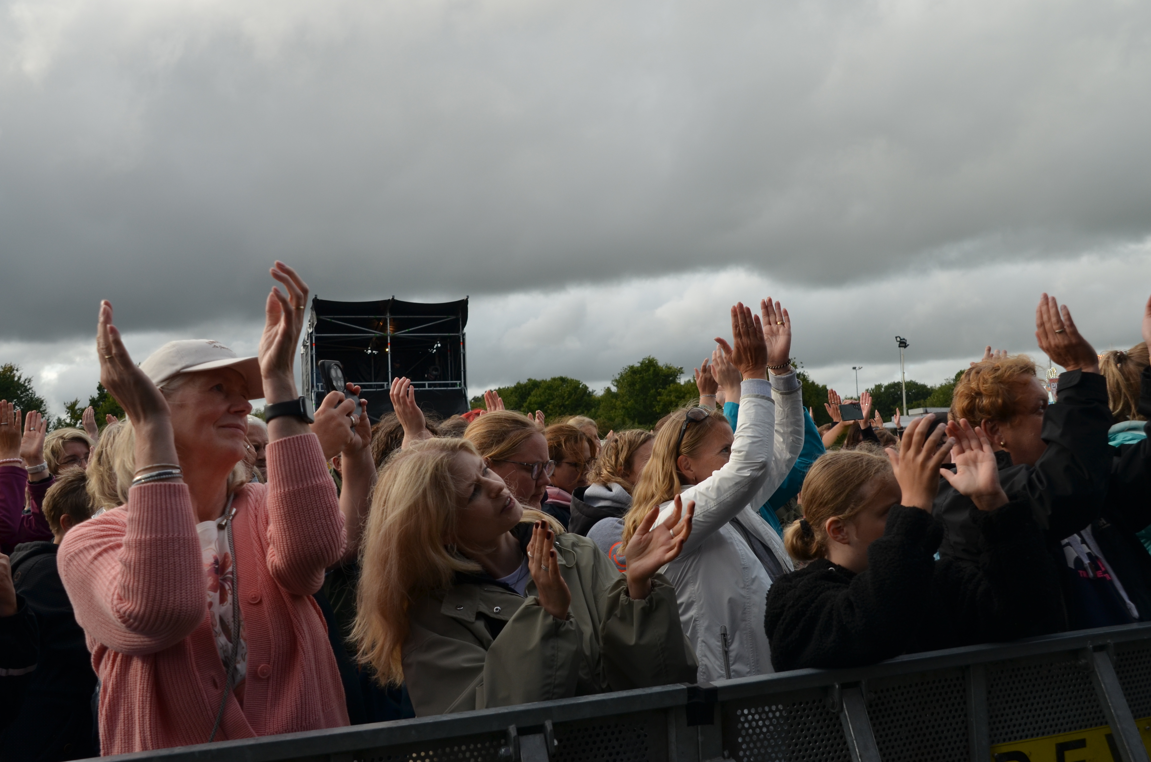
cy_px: 370
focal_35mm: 37
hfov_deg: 52.5
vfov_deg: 36.2
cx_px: 609
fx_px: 1166
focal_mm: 23
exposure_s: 1/640
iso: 220
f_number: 6.3
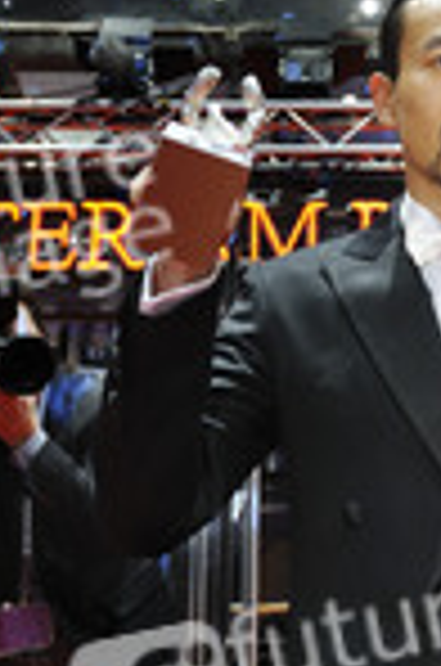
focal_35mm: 65
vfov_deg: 29.2
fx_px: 1200
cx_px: 432
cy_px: 14
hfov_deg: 20.2
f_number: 4
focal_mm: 24
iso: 1000
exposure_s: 1/100
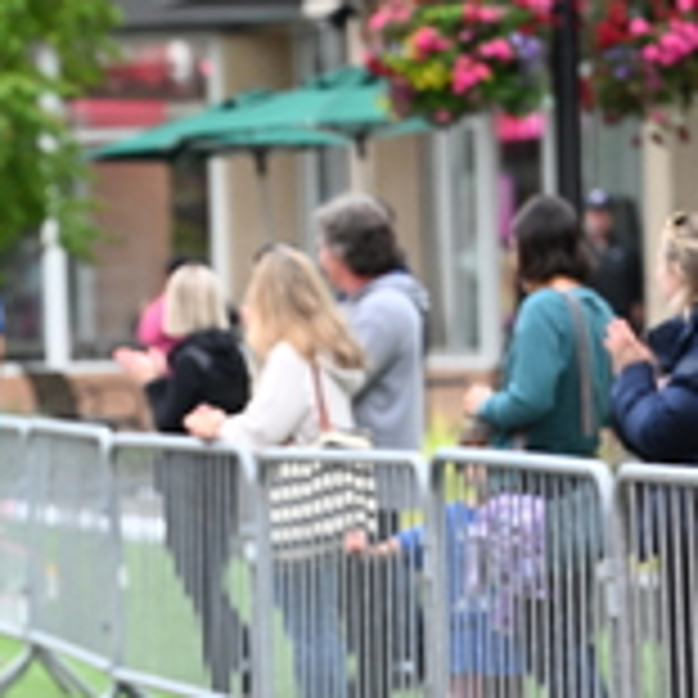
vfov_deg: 6.8
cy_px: 757
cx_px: -70
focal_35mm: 256
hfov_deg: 6.8
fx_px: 5840
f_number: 2.8
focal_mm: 85
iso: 1600
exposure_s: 1/800
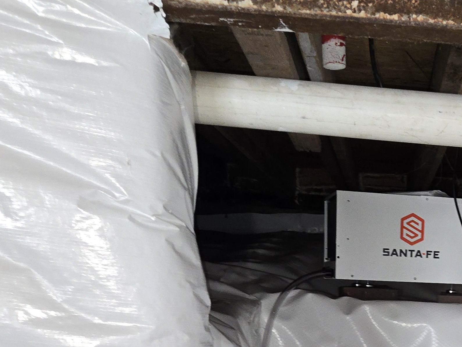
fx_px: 774
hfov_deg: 31.3
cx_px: 438
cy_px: 437
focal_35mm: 58
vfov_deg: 22.8
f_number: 1.8
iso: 125
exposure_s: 1/60
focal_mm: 5.4
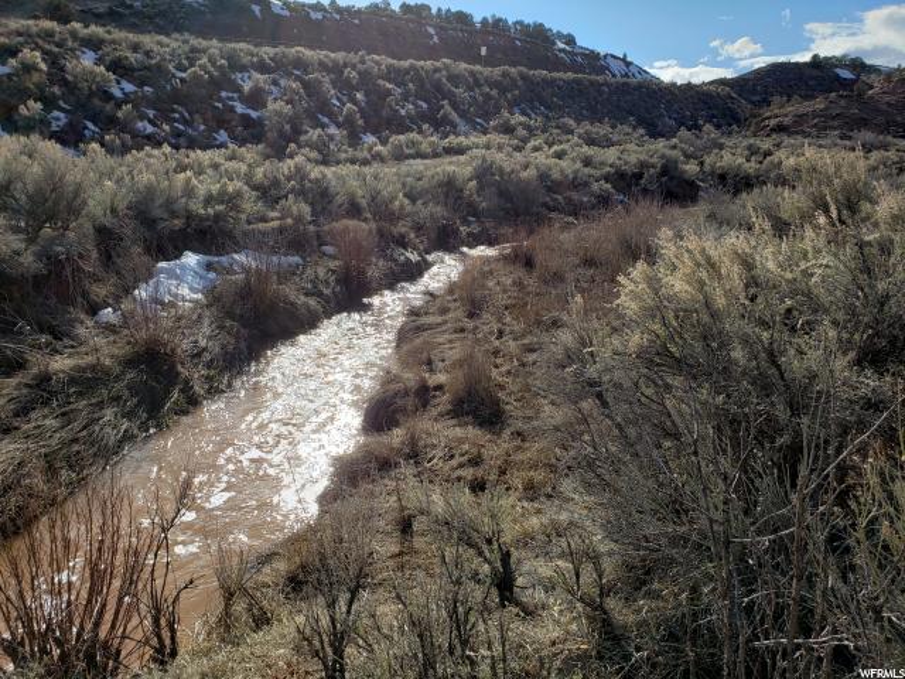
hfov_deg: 67.3
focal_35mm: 26
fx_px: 680
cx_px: 452
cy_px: 340
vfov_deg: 53.1
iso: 50
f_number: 2.4
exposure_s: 1/1668
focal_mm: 4.3
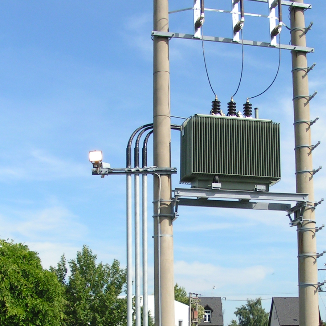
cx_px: 194
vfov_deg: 25.9
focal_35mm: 65
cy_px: 272
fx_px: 693
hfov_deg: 26.4
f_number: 5.6
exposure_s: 1/320
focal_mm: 5.8
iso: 50
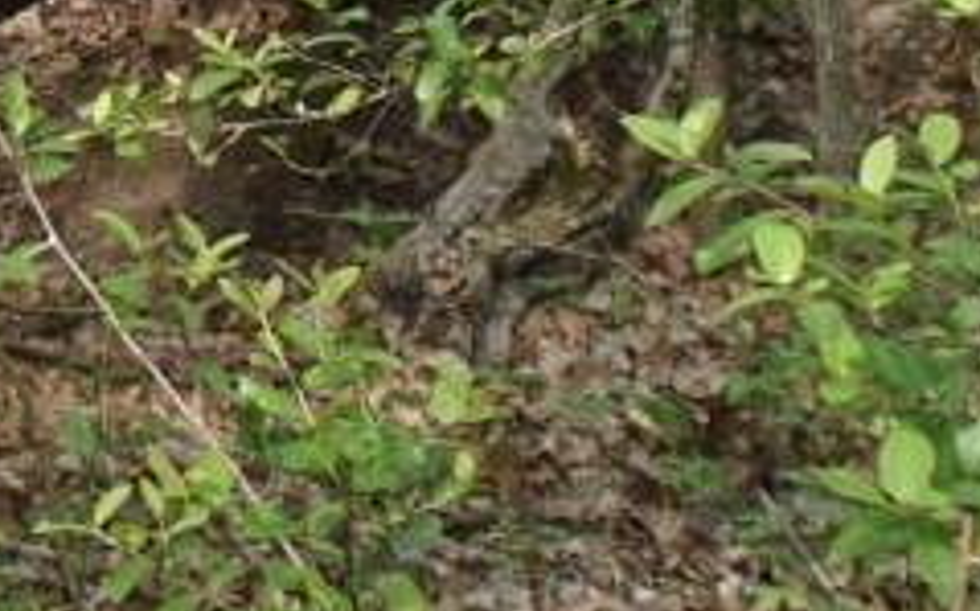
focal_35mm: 166
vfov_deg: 7.3
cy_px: -972
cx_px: -595
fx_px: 4430
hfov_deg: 11.9
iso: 250
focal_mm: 16
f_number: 4
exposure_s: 1/160
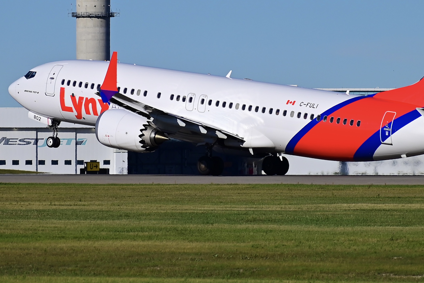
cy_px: 81
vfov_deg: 3.0
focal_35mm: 461
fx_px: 5430
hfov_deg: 4.5
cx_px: 227
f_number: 5.3
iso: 220
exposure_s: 1/4000
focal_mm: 180
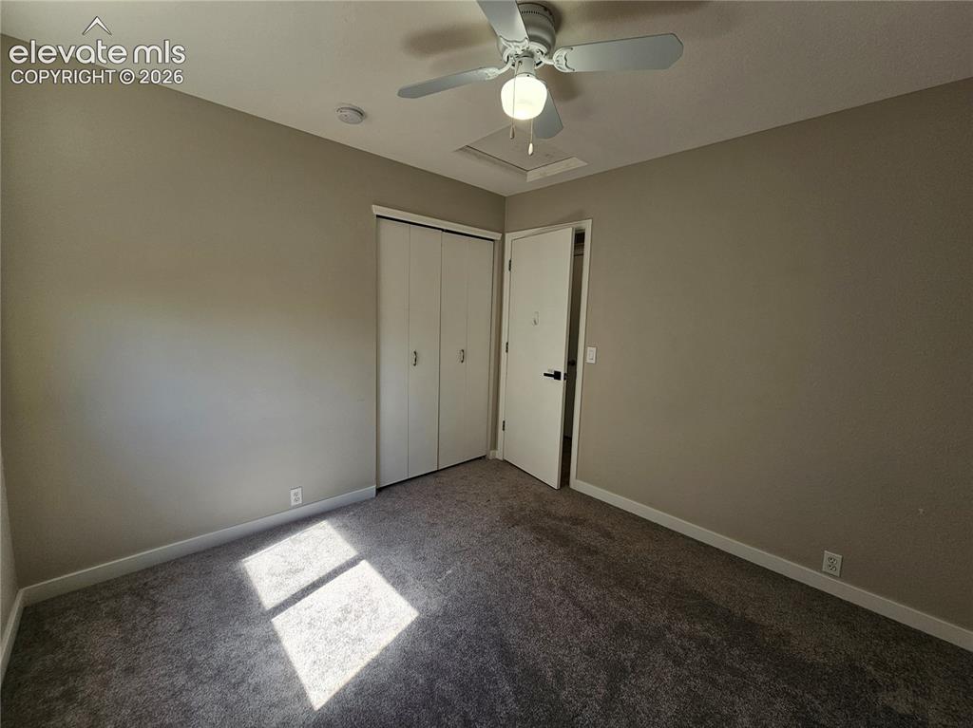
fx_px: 365
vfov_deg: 89.9
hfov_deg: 106.2
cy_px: 364
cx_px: 486
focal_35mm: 13
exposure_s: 1/206
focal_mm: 2.2
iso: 50
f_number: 2.2
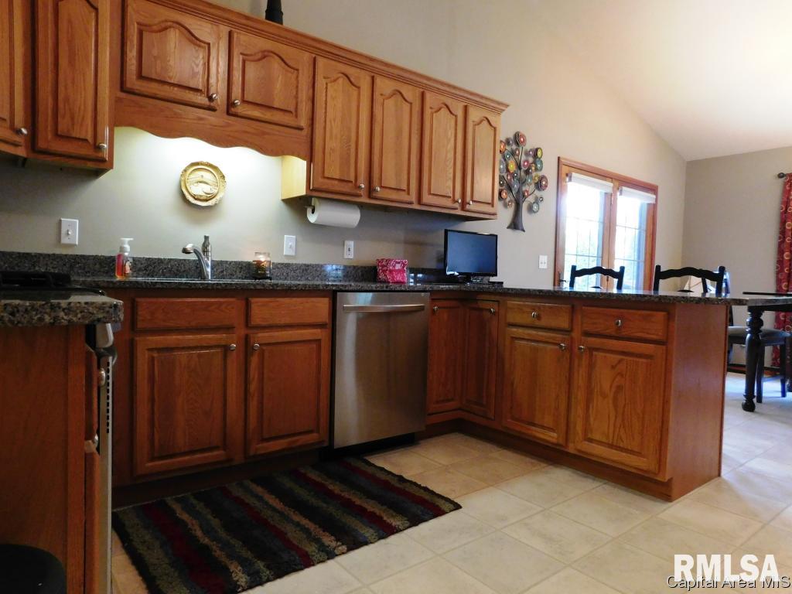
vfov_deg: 58.9
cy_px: 297
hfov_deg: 73.9
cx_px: 396
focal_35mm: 23
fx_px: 526
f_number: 3
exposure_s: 1/30
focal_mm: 4
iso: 360
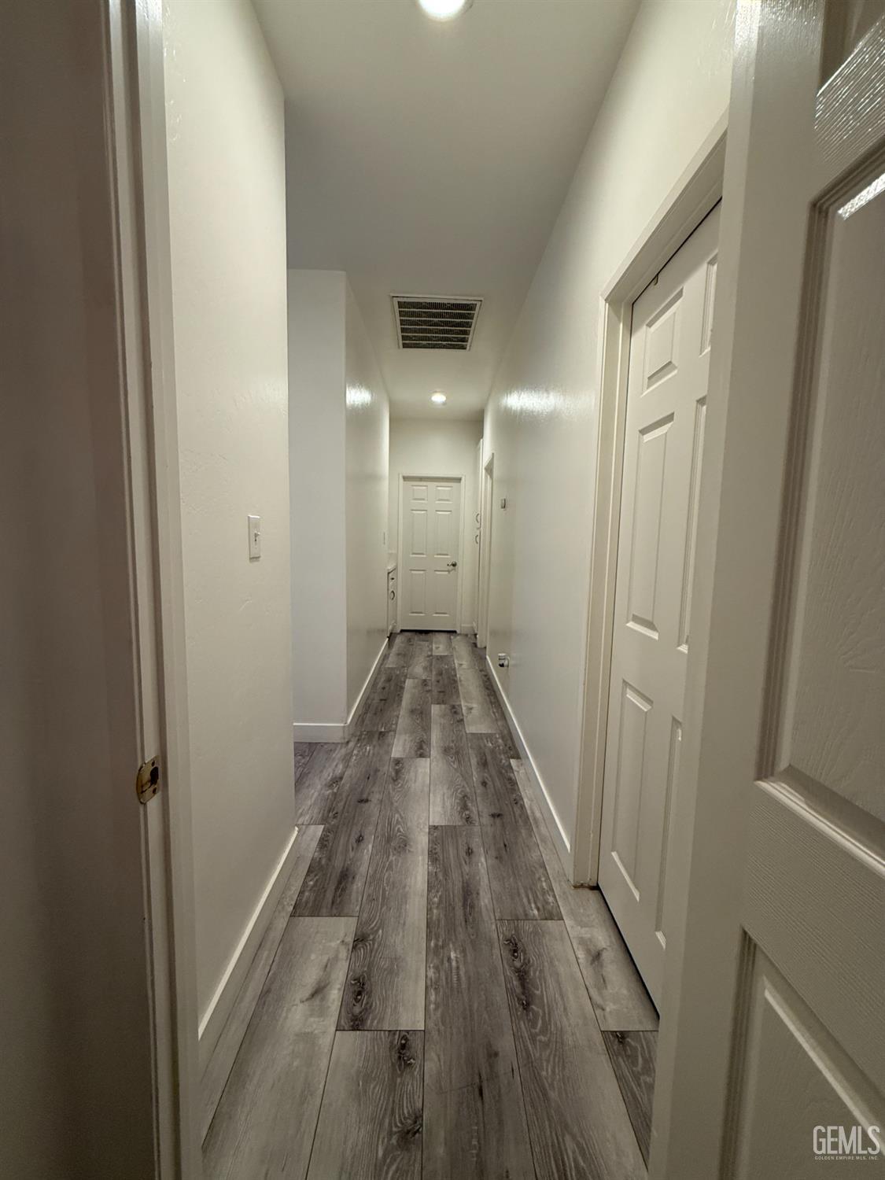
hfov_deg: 85.7
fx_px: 477
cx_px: 442
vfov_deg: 102.1
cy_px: 590
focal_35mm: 14
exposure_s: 1/120
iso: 250
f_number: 2.2
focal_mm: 2.22
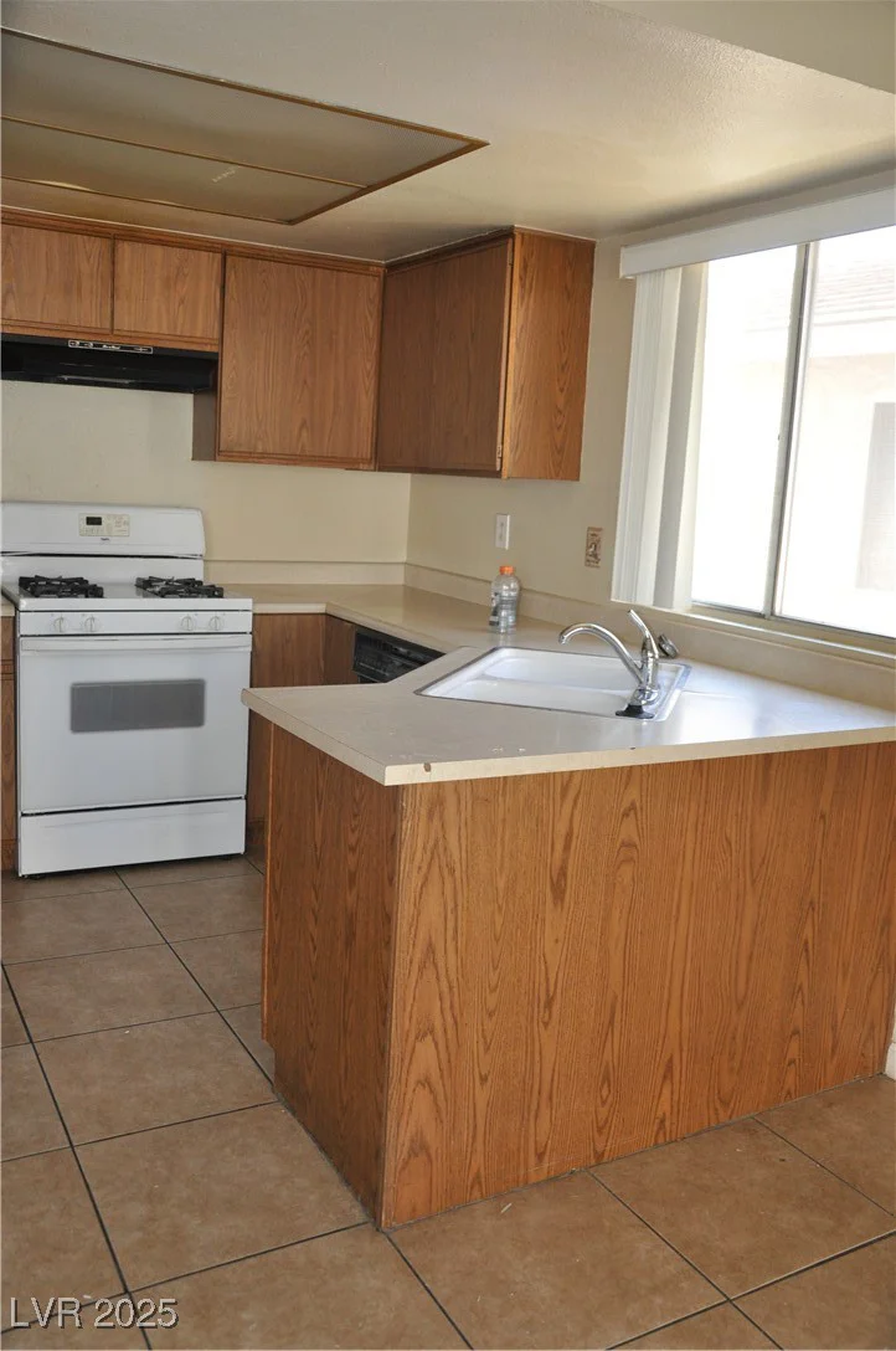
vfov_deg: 59.6
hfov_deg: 41.6
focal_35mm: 32
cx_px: 448
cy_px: 676
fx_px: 1180
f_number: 3.8
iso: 800
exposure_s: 1/100
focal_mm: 21
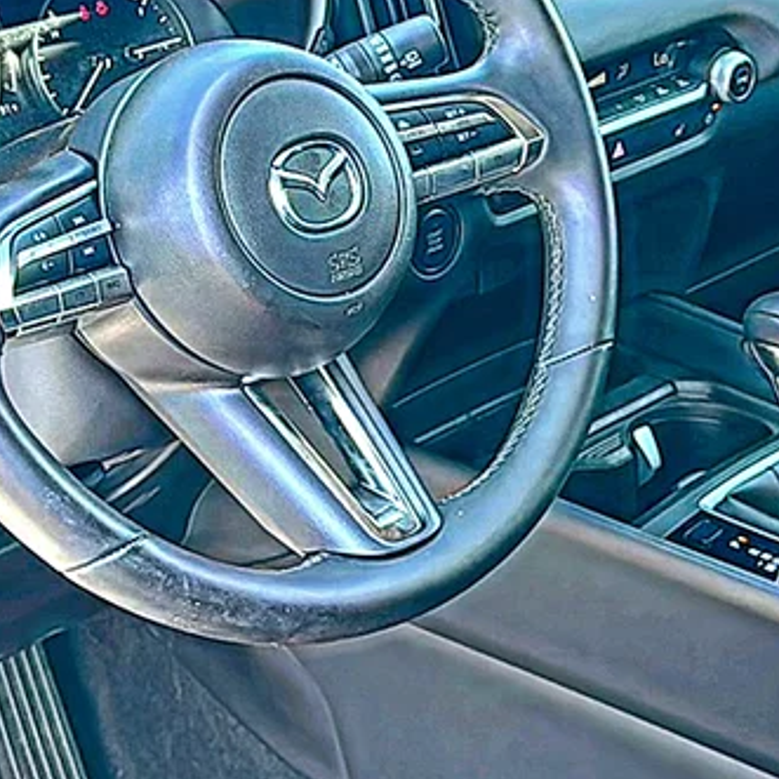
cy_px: 229
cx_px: 487
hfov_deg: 24.3
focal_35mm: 71
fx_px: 1808
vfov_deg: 24.1
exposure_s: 1/158
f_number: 1.78
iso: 125
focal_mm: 6.86
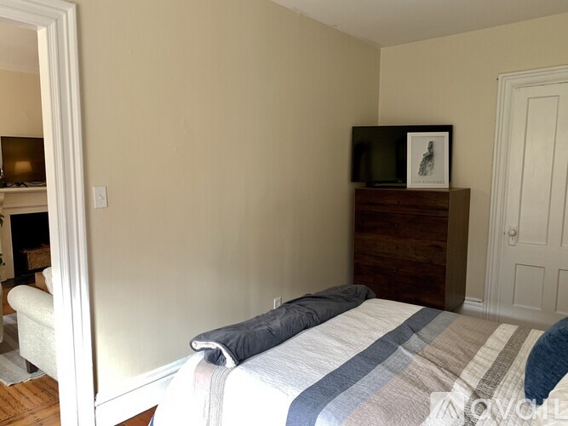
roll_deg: +0.2
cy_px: 213
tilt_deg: -8.3
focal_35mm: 26
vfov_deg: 53.0
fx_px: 427
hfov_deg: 67.3
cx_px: 284
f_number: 1.8
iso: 160
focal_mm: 4.25
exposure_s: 1/60
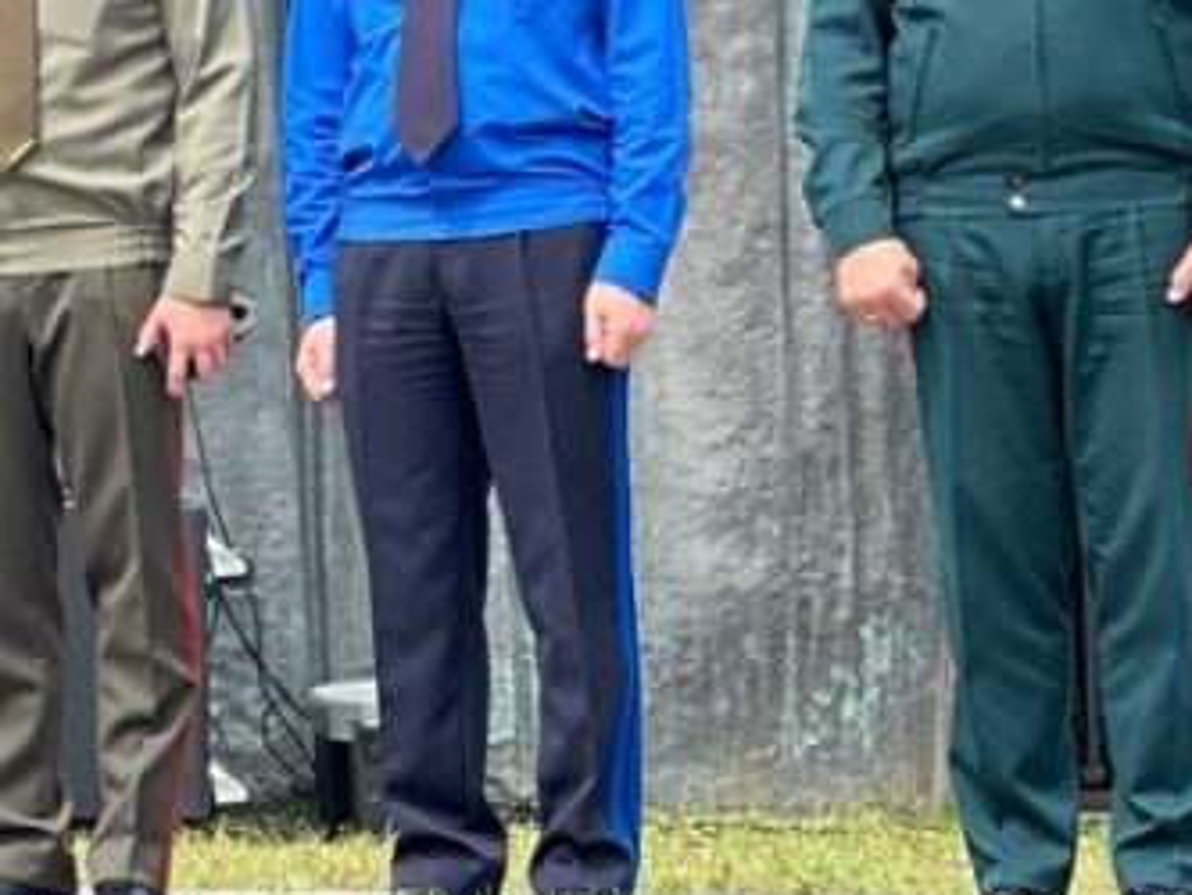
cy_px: -115
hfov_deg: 8.2
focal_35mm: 237
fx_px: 8164
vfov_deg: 6.2
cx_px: -515
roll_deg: -0.8
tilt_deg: +8.3
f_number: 2.8
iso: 32
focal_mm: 9
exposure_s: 1/188
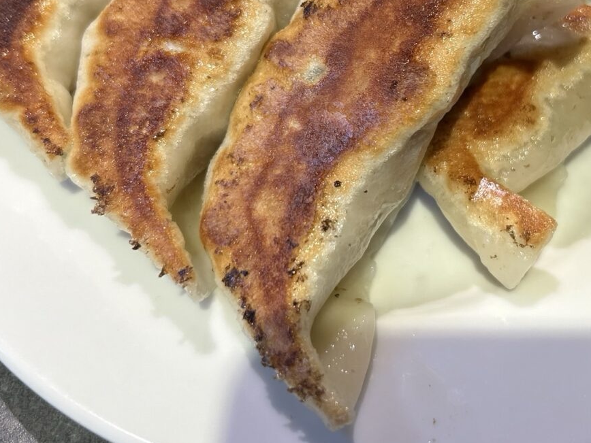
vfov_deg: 31.0
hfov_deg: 41.0
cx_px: 357
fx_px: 785
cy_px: 113
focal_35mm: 46
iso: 50
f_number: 1.5
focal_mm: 5.7
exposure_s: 1/100
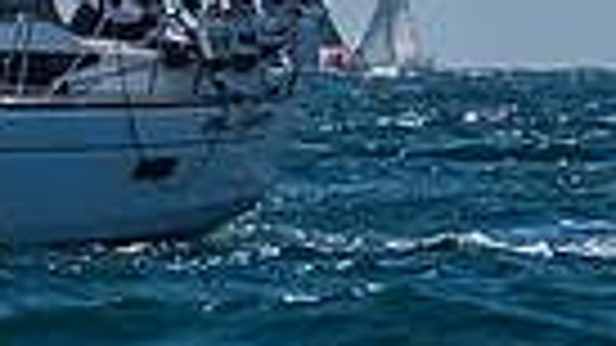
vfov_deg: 0.6
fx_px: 34523
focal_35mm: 2114
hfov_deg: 1.0
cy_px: -351
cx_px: -1315
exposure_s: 1/2000
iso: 160
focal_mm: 200
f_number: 6.3
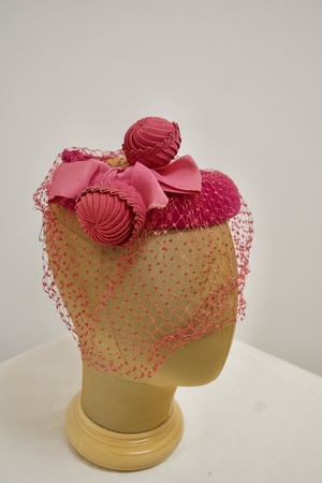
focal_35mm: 34
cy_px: 242
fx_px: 463
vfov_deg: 55.1
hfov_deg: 38.4
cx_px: 161
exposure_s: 1/100
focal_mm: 23
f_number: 5.6
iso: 1600
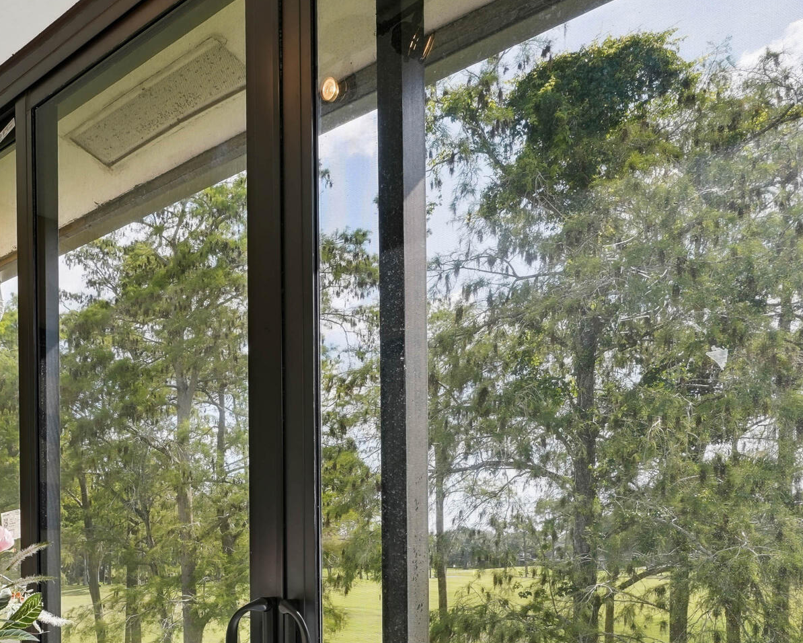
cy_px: 556
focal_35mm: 33
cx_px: 170
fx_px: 785
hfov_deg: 51.1
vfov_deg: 41.7
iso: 250
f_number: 8
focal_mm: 14
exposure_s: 1/80
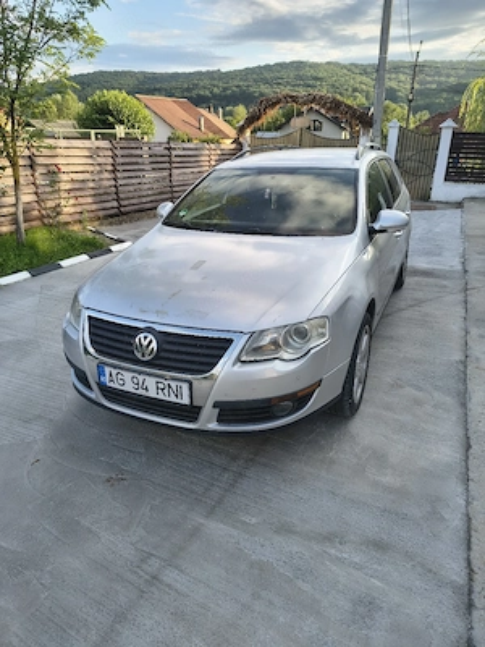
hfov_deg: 56.8
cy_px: 324
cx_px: 242
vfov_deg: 71.6
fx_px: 448
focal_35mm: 24
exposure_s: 1/556
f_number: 1.8
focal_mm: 5.56
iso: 101
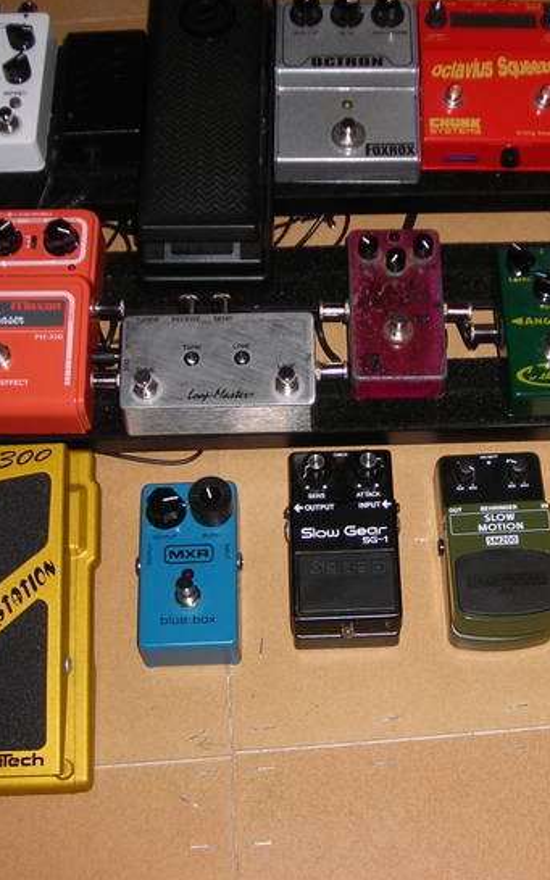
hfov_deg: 21.8
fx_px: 1416
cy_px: 400
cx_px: 398
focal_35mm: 59
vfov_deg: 34.5
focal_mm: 6.3
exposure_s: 1/60.1
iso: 50
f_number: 3.2
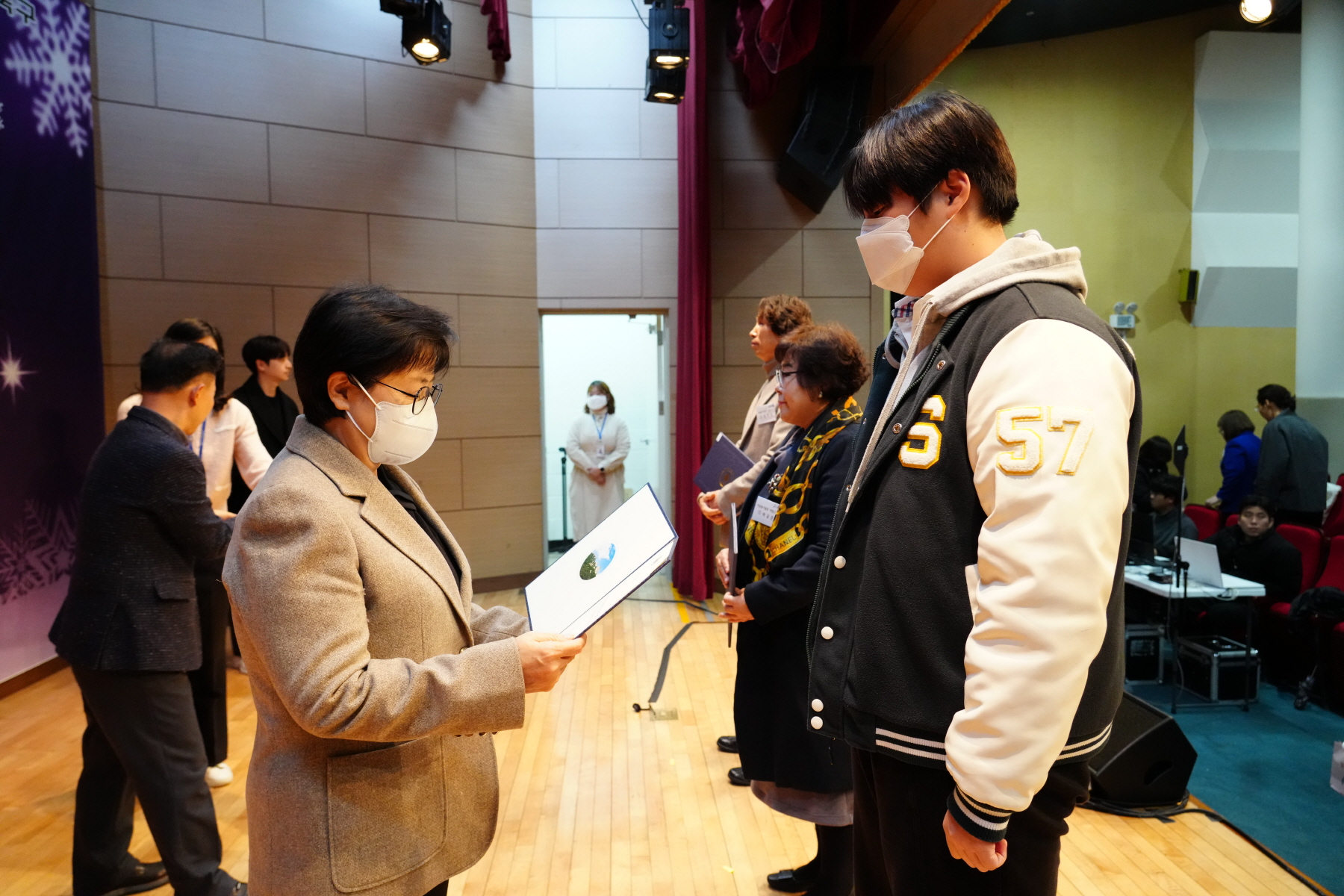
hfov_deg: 73.7
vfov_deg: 53.1
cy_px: 448
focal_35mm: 24
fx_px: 896
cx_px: 672
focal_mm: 24
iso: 6400
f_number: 4.5
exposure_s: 1/160
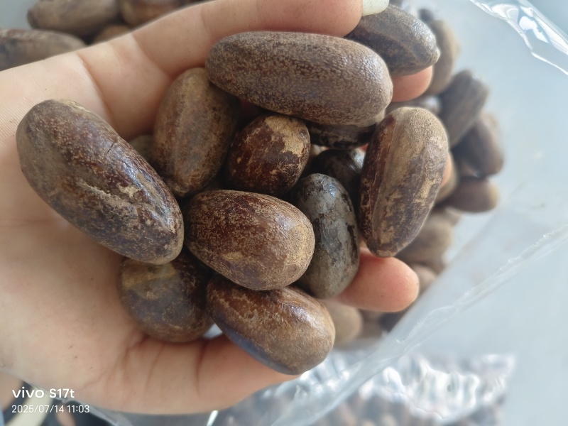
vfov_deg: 58.9
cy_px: 213
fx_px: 377
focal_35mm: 23
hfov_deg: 73.9
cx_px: 284
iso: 381
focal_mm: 5.5
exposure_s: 1/100
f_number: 1.88
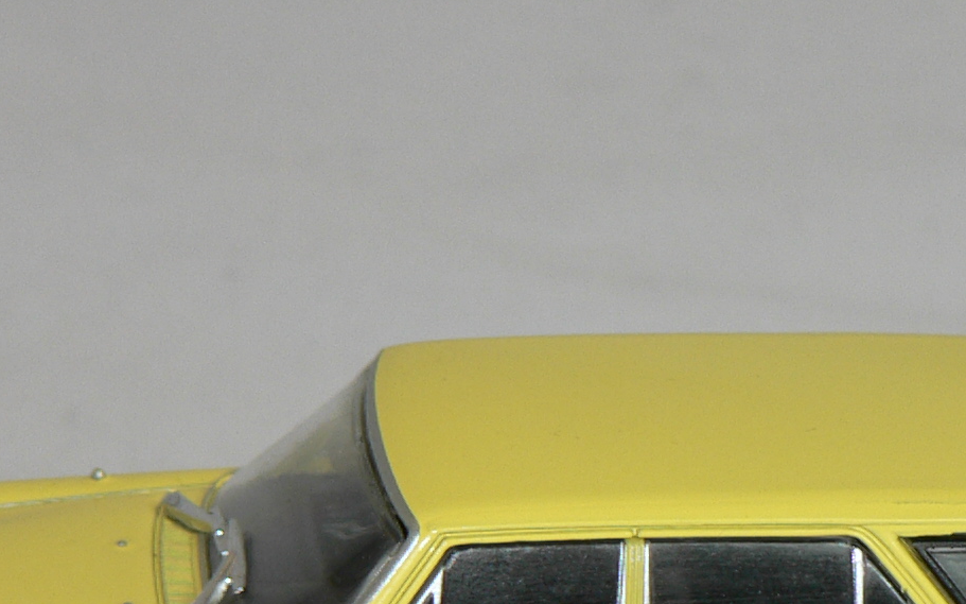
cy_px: 685
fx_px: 7765
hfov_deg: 7.1
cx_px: 567
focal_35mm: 295
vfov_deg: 4.4
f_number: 3.2
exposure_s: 1/60
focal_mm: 16.5
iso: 80
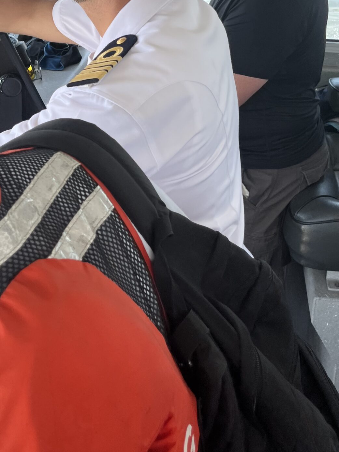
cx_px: 156
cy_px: 91
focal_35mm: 48
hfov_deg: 30.2
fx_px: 627
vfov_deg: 38.2
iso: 50
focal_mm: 5.1
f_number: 1.6
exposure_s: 1/416
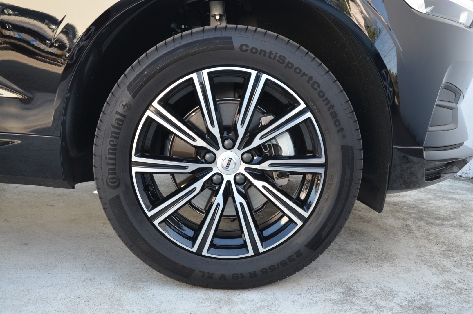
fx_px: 629
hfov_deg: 41.2
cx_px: 236
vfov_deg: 28.0
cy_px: 157
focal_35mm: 48
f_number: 5.6
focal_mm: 32
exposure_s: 1/125
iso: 400
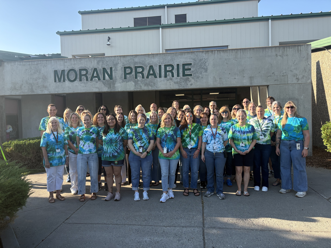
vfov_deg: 53.1
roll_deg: +1.2
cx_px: 166
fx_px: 249
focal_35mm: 26
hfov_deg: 67.3
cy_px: 124
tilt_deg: -1.7
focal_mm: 5.96
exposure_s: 1/1311
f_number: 1.6
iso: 64
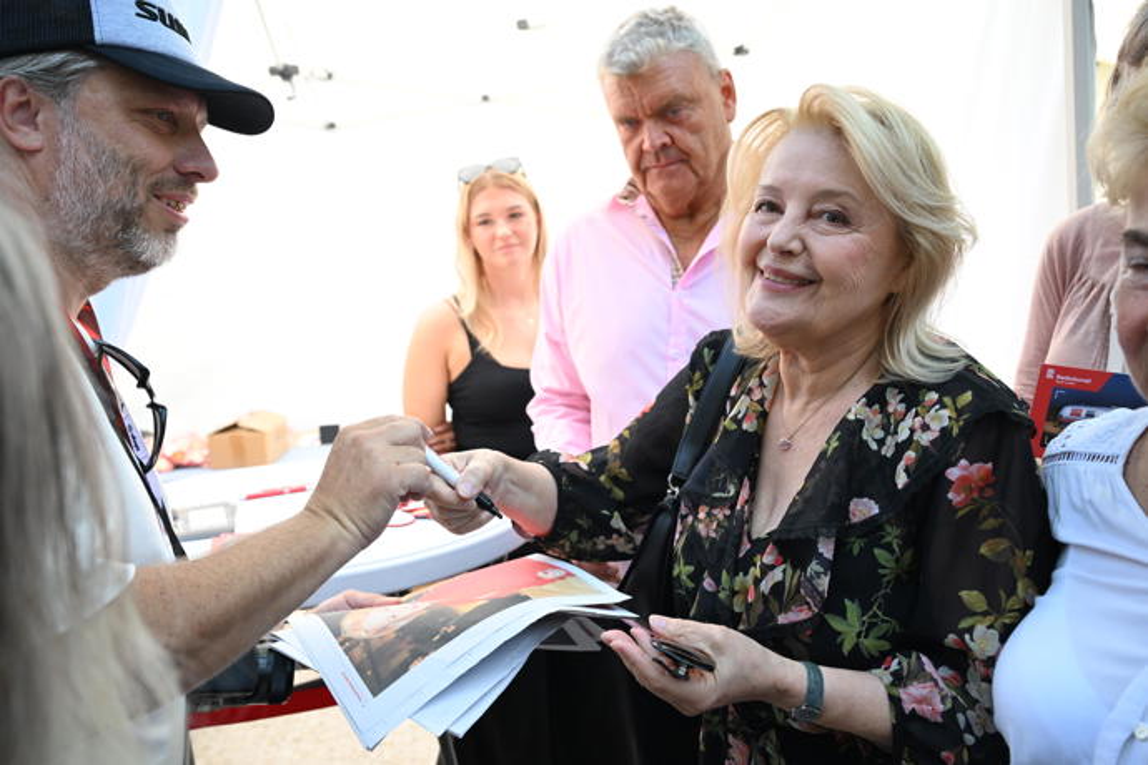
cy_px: 382
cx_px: 574
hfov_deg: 63.7
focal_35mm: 29
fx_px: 925
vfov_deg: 45.0
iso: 1250
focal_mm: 29
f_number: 4.5
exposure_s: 1/800
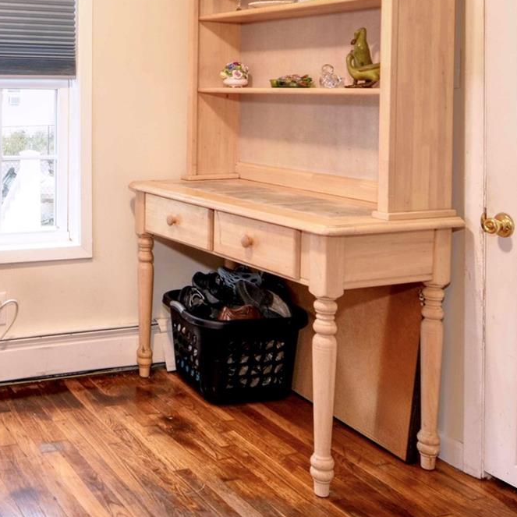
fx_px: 732
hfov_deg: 36.3
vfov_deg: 37.4
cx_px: 42
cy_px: 96
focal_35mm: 43
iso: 320
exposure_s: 1/3.33
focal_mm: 11
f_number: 9
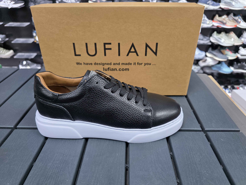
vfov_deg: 58.9
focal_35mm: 23
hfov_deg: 73.9
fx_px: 163
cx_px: 123
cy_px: 92
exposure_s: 1/100
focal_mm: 6.3
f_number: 1.7
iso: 250
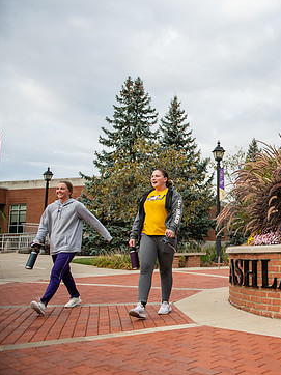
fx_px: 401
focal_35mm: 37
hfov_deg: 34.2
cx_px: 299
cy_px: 188
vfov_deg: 50.2
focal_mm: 24
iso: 125
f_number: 3.2
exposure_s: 1/400
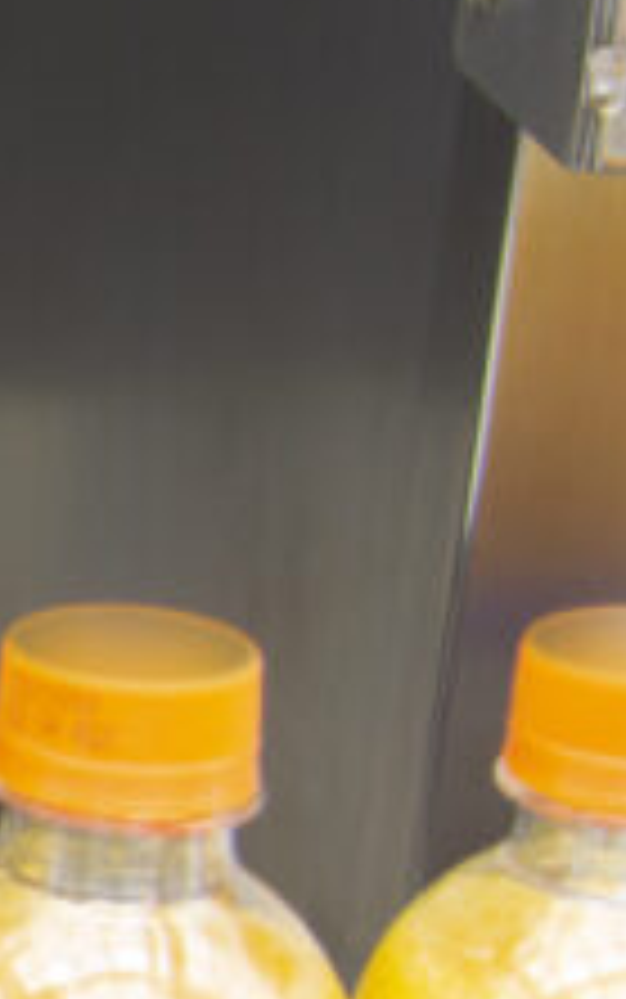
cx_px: -1410
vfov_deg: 10.2
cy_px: 745
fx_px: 5571
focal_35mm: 204
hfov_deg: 5.9
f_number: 3.8
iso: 100
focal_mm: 29
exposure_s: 1/60
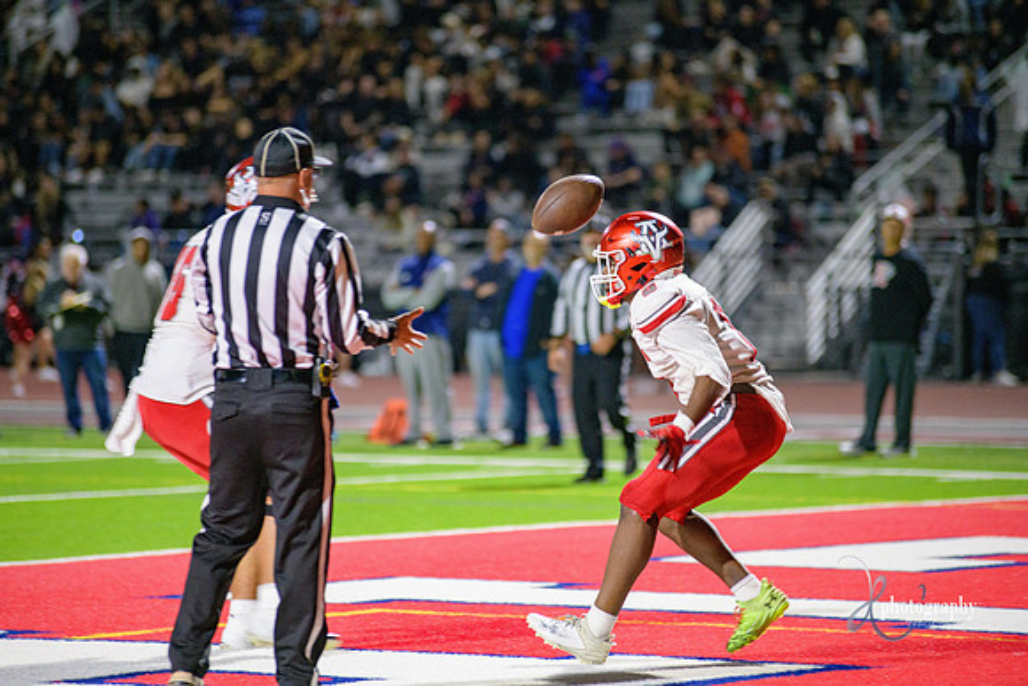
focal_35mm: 200
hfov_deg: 10.3
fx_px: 5712
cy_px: 343
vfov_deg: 6.9
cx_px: 514
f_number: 2.8
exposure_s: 1/320
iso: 2000
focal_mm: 200
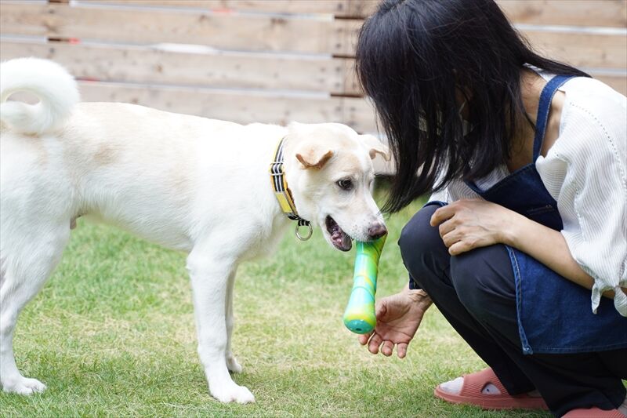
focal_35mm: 103
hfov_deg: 19.8
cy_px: 209
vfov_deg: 13.3
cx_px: 314
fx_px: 1793
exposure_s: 1/250
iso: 100
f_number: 2.8
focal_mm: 69
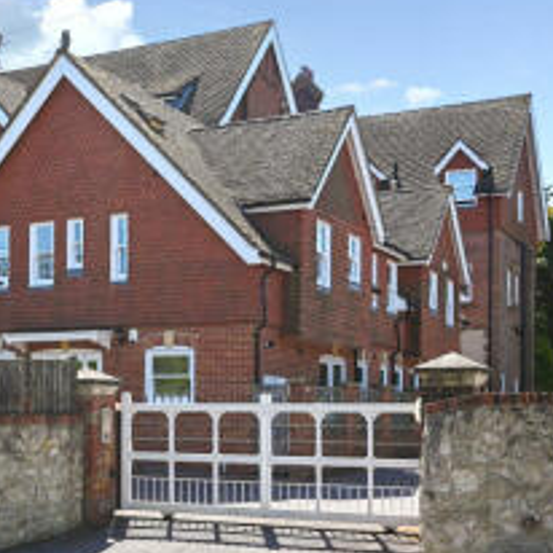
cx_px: 134
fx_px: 939
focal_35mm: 52
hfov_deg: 32.2
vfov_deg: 32.8
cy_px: 302
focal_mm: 26.5
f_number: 8
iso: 250
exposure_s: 1/320
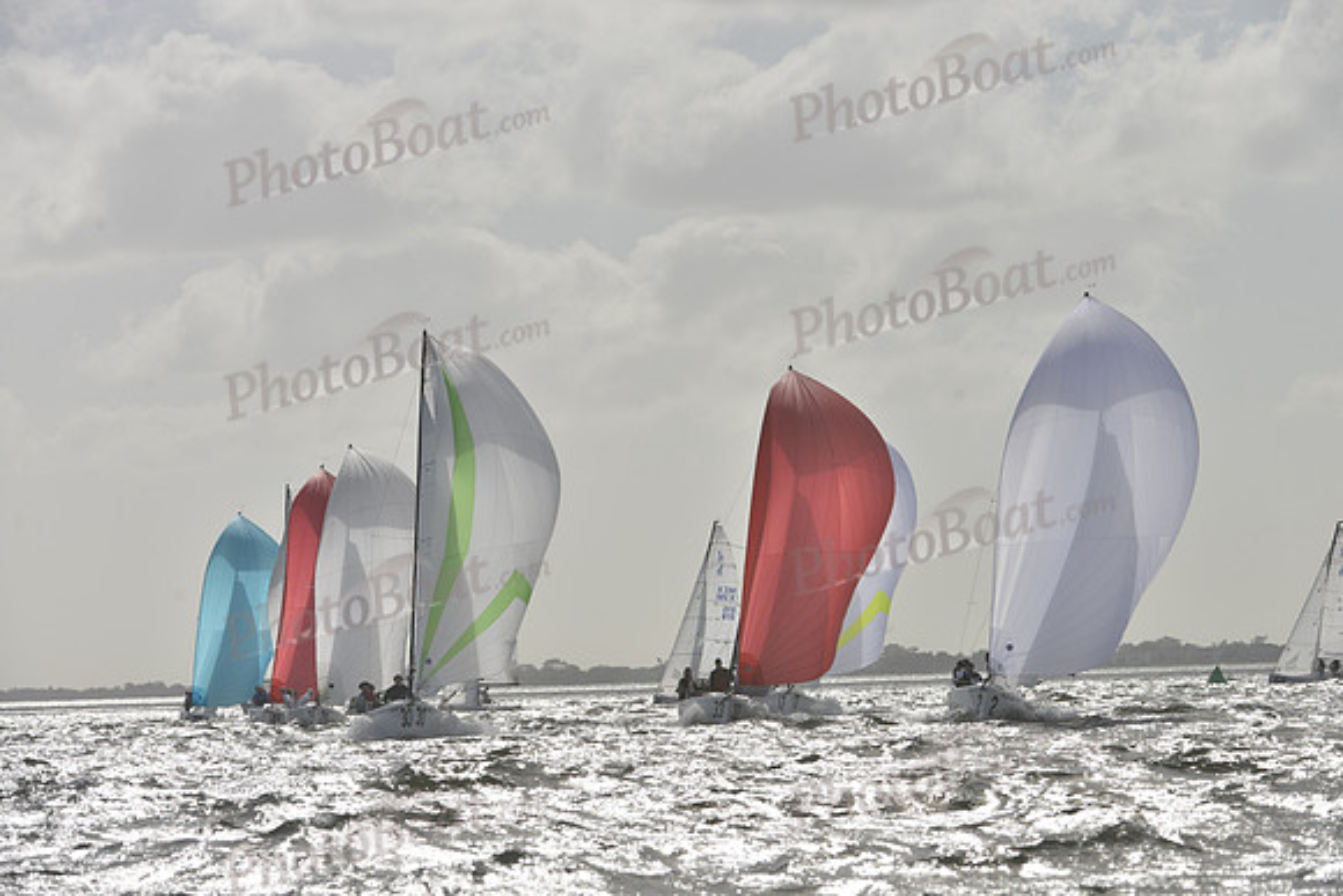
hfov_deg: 10.3
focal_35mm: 200
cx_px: 672
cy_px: 448
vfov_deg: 6.9
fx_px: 7463
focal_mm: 200
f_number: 10
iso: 400
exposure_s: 1/2000
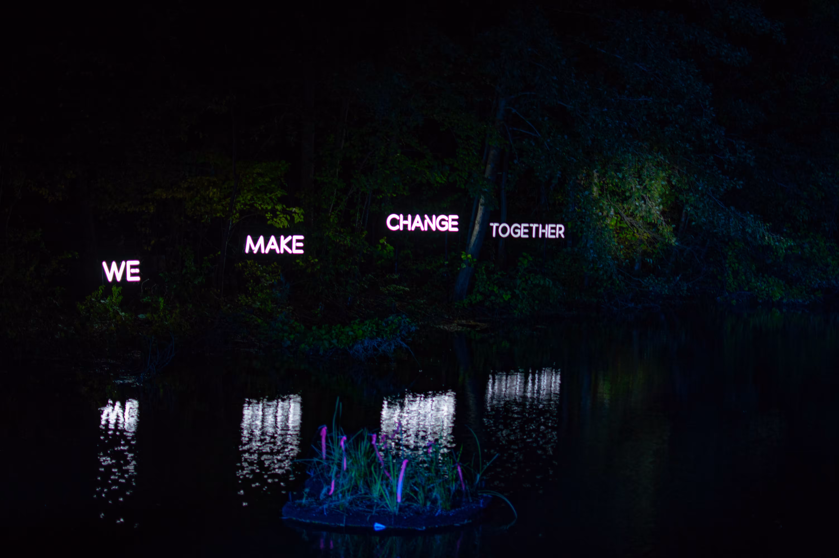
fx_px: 1222
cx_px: 420
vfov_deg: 25.7
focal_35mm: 52
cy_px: 279
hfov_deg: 37.9
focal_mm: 35
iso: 200
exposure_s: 1/15
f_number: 1.8
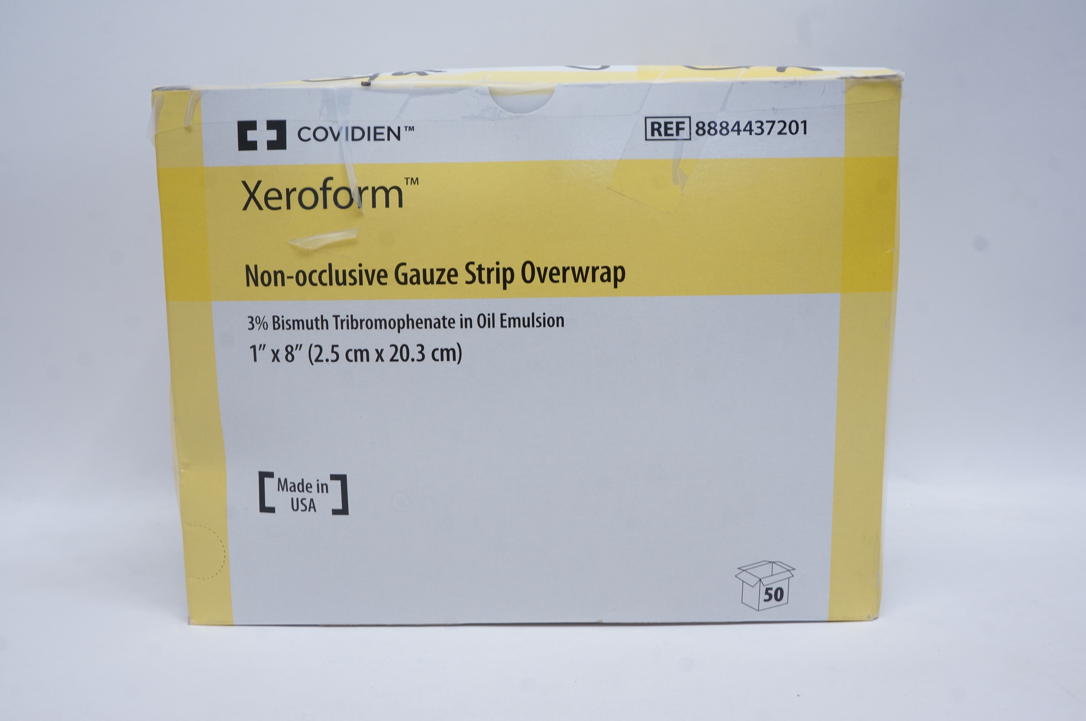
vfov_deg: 38.3
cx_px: 543
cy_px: 360
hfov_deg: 55.2
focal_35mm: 34
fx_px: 1040
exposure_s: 1/13
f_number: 11
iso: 400
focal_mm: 23
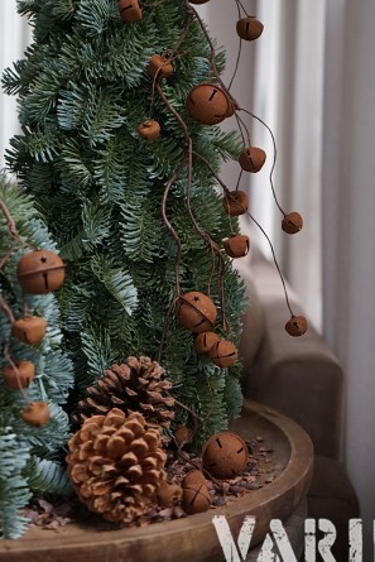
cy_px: 222
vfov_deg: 30.4
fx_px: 1030
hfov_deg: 20.6
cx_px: 159
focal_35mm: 66
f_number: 4.5
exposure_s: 1/160
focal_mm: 49
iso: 2500
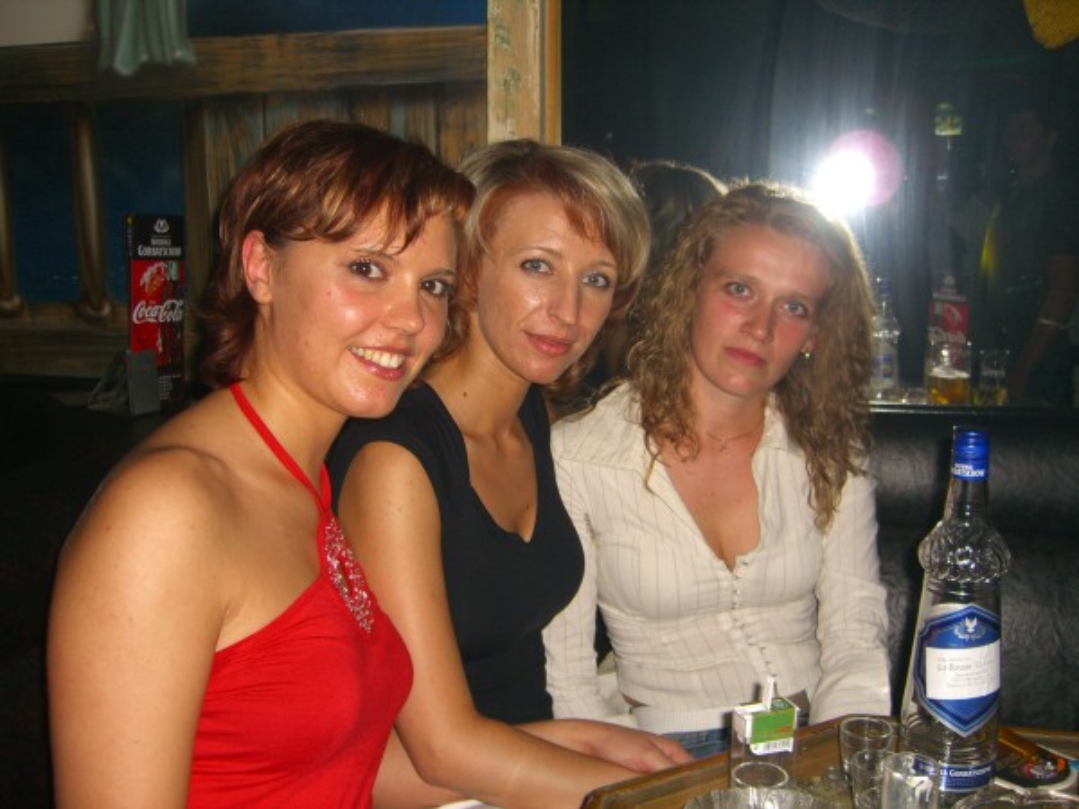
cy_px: 404
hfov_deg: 49.0
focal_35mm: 38
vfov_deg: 37.7
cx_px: 540
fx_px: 1184
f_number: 2.8
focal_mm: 7.9
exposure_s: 1/60
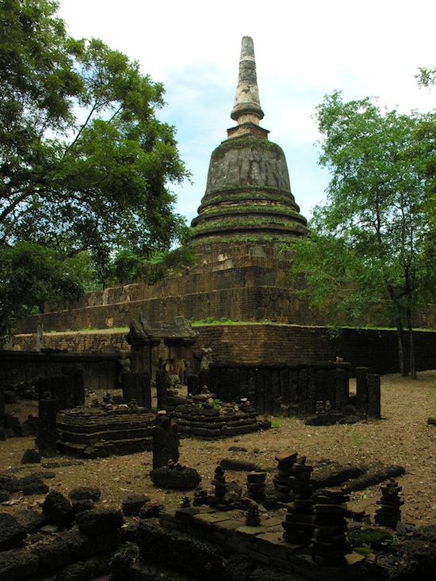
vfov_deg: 52.6
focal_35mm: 35
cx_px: 218
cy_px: 290
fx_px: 588
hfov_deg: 40.7
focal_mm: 8.9
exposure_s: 1/60
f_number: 8
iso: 50
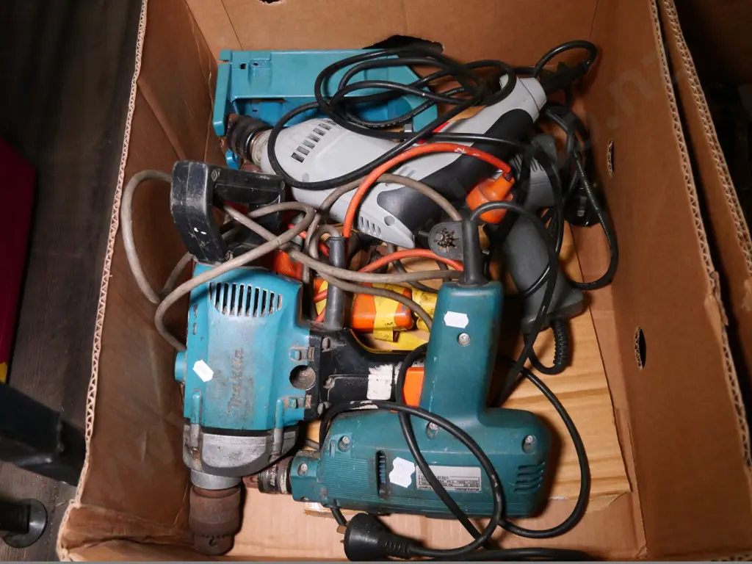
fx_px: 652
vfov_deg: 46.8
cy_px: 282
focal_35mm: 30
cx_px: 376
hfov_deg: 60.0
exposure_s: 1/200
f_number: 3.7
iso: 3200
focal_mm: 15
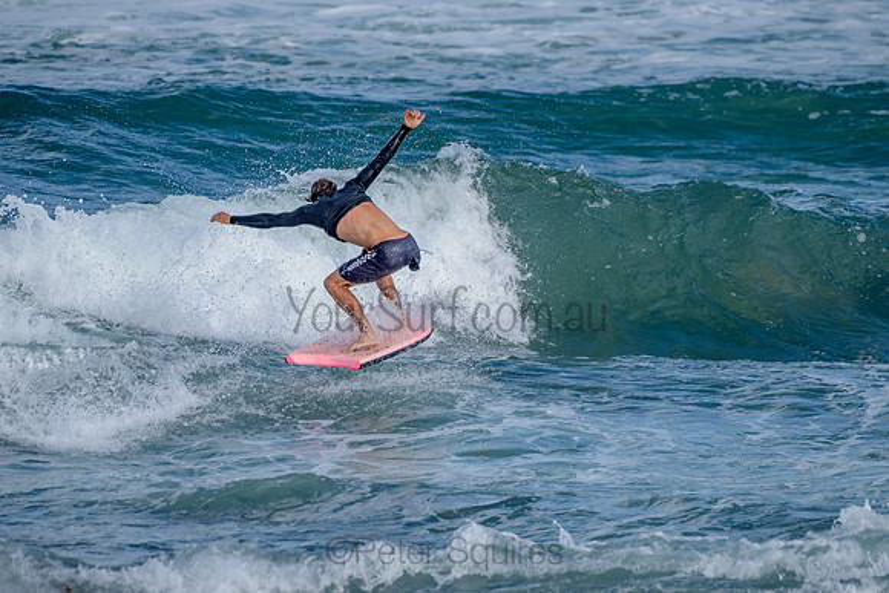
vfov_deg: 2.2
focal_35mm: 612
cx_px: 444
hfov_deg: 3.4
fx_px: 15117
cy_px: 296
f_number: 5.6
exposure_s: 1/2000
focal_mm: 500
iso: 220
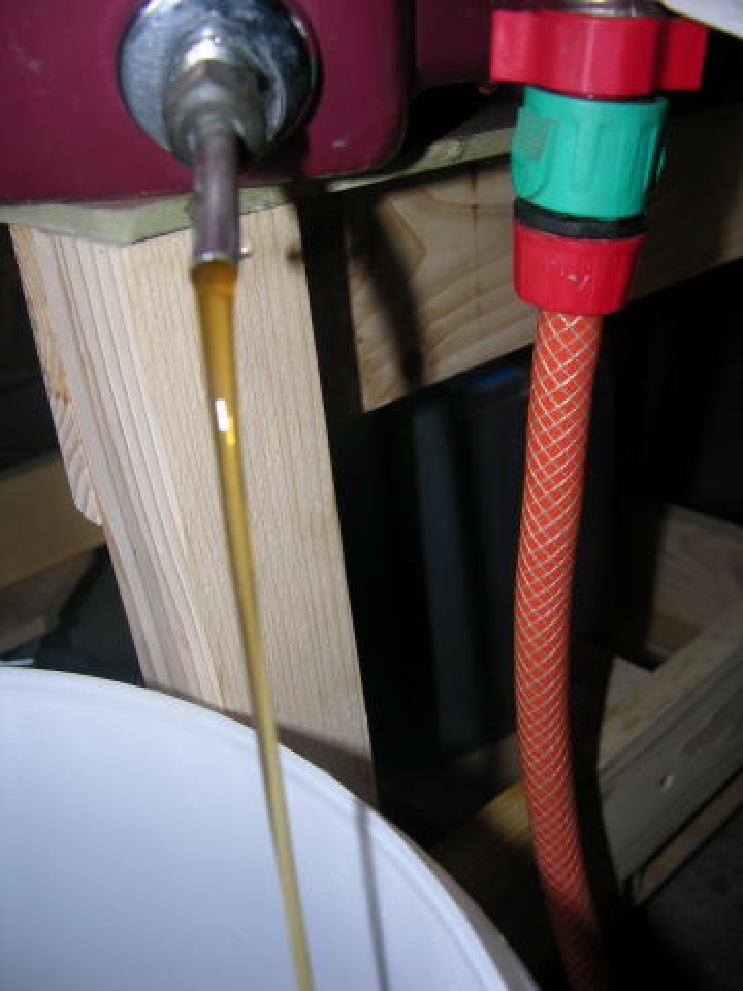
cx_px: 372
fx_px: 1002
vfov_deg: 52.6
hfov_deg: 40.7
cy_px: 496
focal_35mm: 35
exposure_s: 1/60.1
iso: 50
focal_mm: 8.9
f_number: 2.8
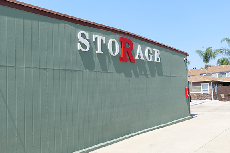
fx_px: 211
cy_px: 76
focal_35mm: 33
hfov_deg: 57.2
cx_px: 115
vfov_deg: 40.0
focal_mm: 33
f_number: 5.6
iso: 640
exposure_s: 1/1600
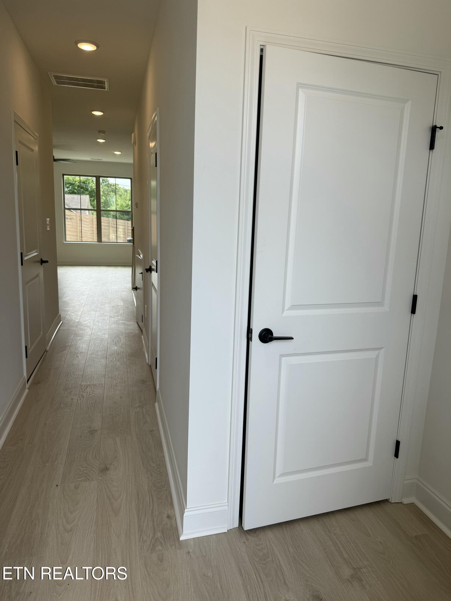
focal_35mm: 24
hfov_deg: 56.8
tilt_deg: -9.5
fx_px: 417
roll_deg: -2.5
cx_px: 226
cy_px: 300
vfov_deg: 71.6
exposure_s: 1/453
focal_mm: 6.76
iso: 80
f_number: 1.78
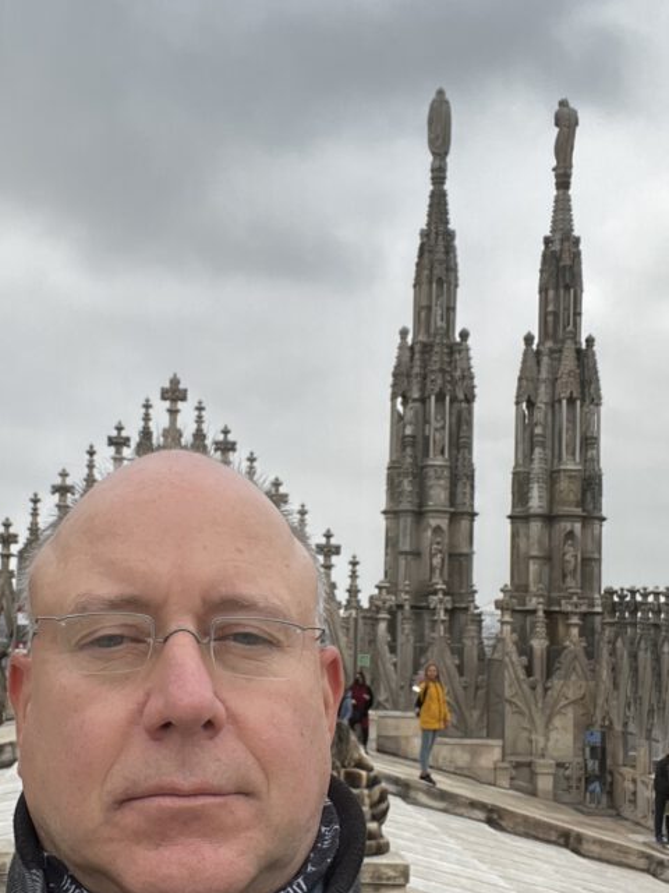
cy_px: 502
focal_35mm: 48
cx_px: 223
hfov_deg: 30.0
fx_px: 1237
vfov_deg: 39.6
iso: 32
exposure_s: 1/121
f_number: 2.2
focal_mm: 2.71
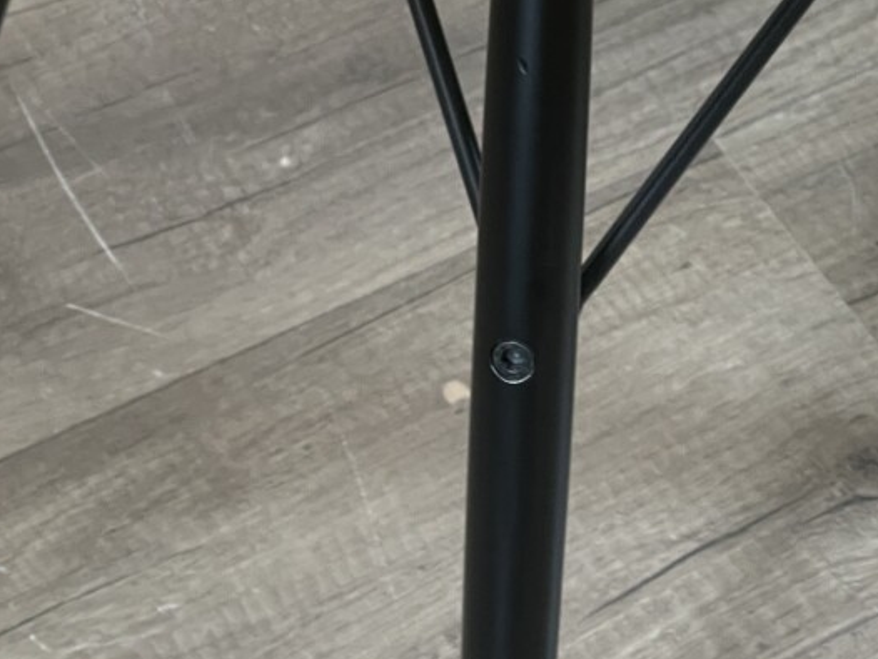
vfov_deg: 10.2
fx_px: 3705
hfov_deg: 13.4
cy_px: 367
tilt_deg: -52.1
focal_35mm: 146
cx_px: 770
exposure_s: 1/50
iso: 160
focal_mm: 7.5
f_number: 2.2
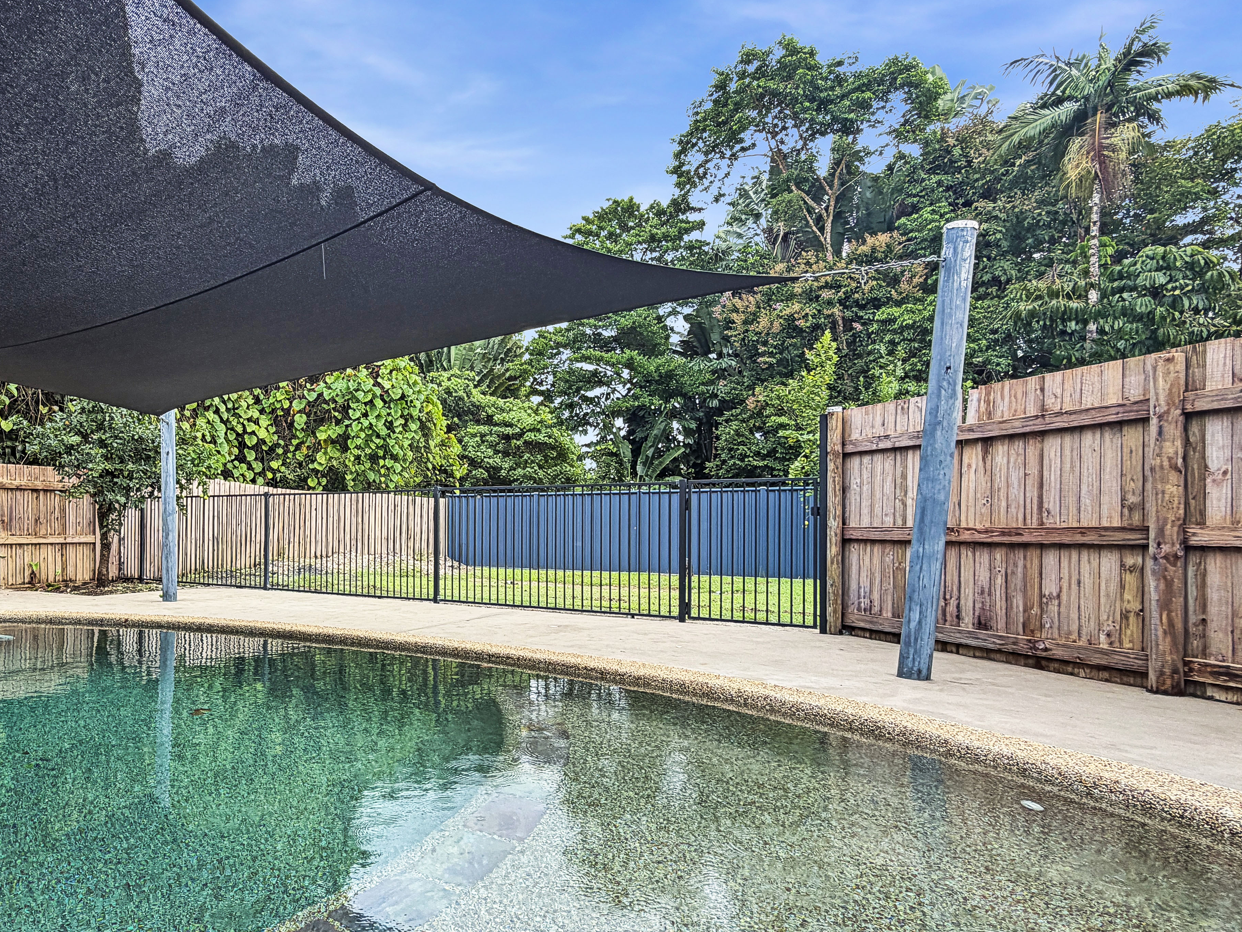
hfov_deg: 73.0
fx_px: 789
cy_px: 512
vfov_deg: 61.0
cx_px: 371
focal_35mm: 22
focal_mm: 2.22
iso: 40
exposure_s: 1/220
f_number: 2.2
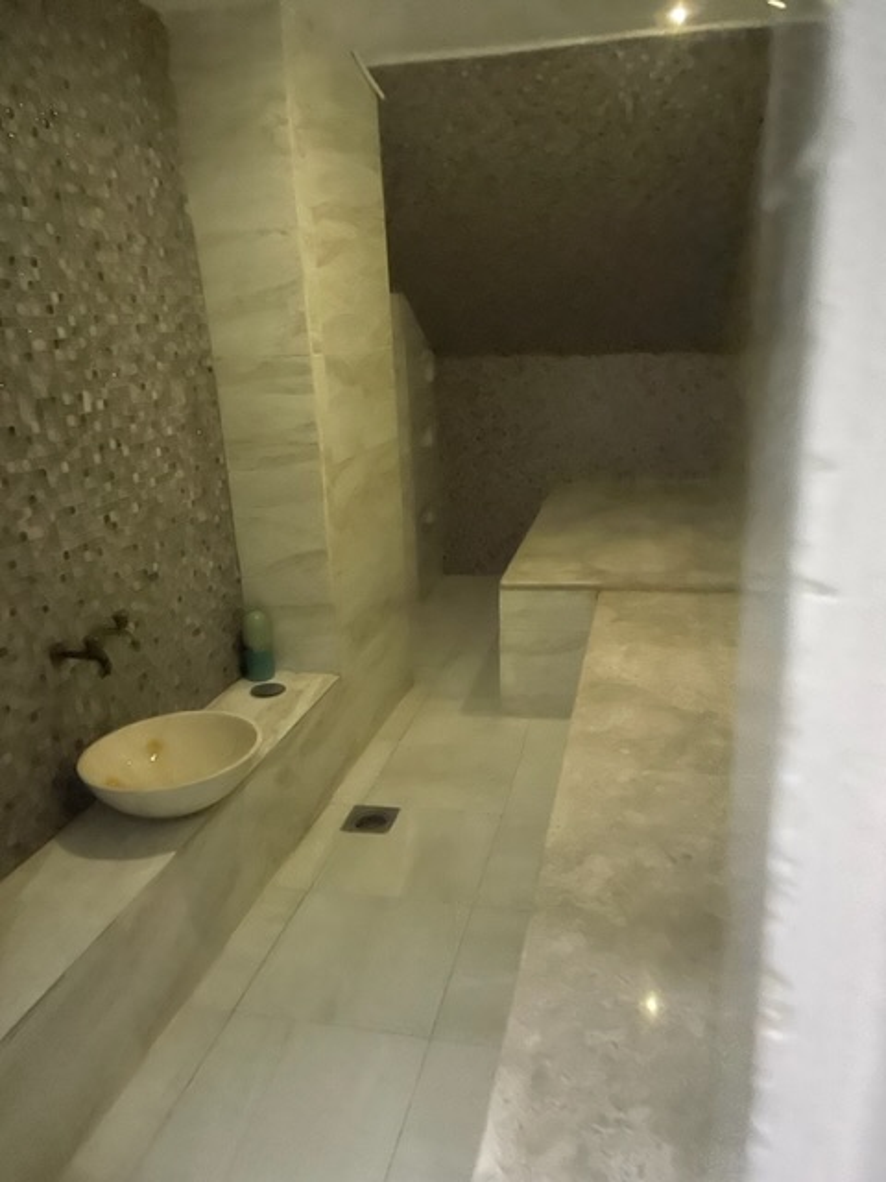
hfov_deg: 53.1
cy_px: 591
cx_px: 443
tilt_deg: -16.2
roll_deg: -0.6
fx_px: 887
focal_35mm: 26
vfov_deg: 67.3
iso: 1250
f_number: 1.6
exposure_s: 1/22
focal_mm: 4.2
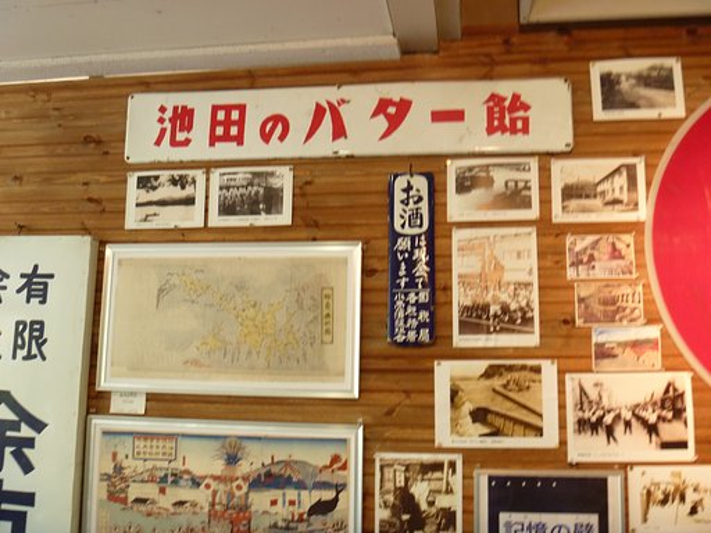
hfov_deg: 52.6
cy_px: 266
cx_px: 356
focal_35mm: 35
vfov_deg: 40.7
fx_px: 719
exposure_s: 1/8
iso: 200
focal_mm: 6.3
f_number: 3.5
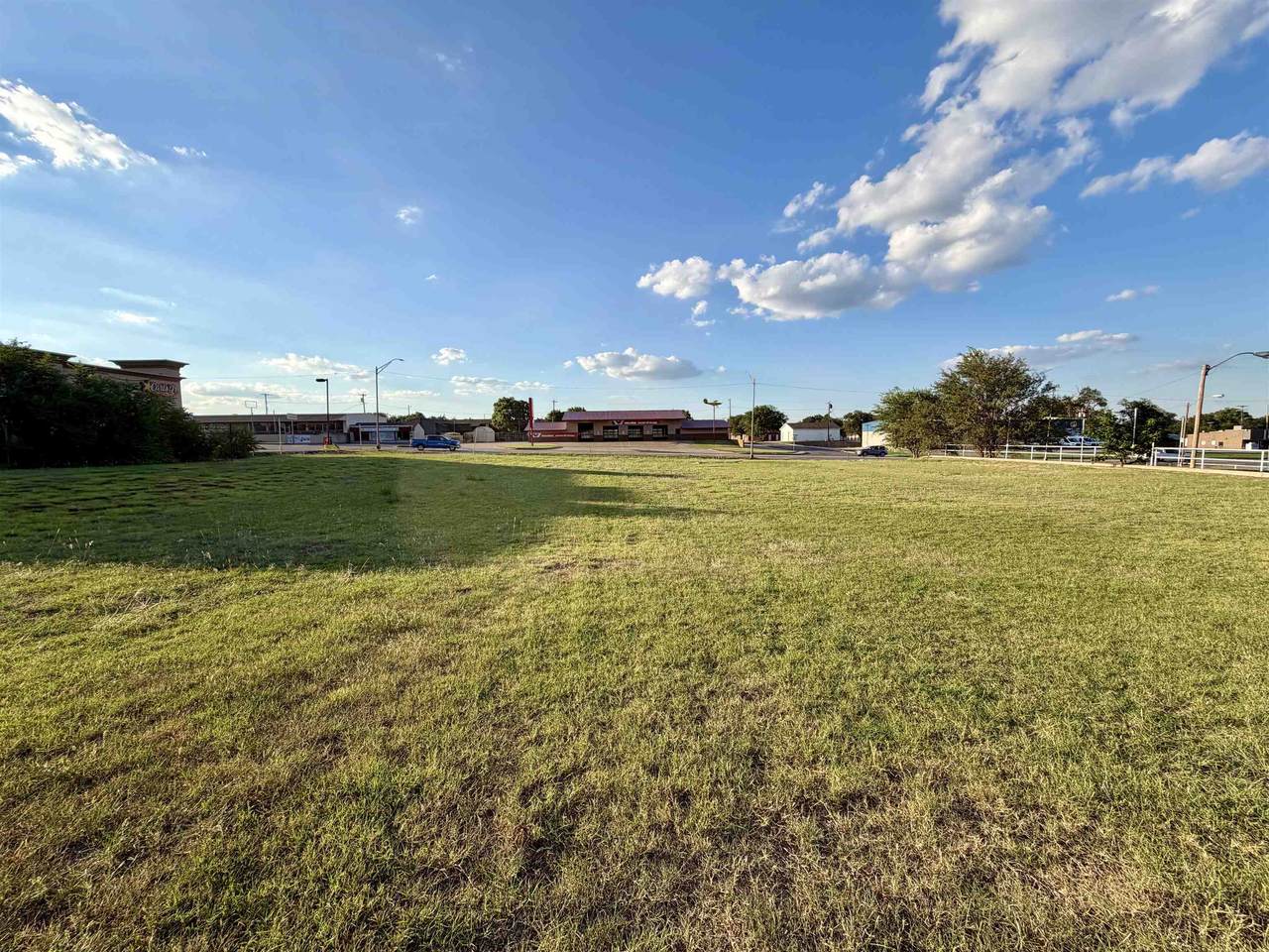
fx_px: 513
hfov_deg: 102.1
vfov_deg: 85.7
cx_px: 634
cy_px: 476
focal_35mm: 14
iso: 25
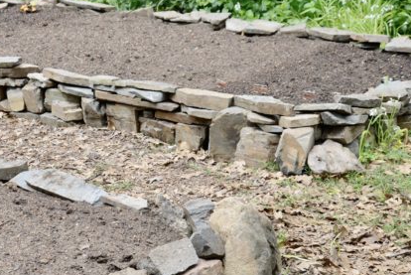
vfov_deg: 15.4
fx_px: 1017
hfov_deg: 22.7
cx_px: 131
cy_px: 194
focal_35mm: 89
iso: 100
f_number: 5.6
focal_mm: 48
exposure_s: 1/80
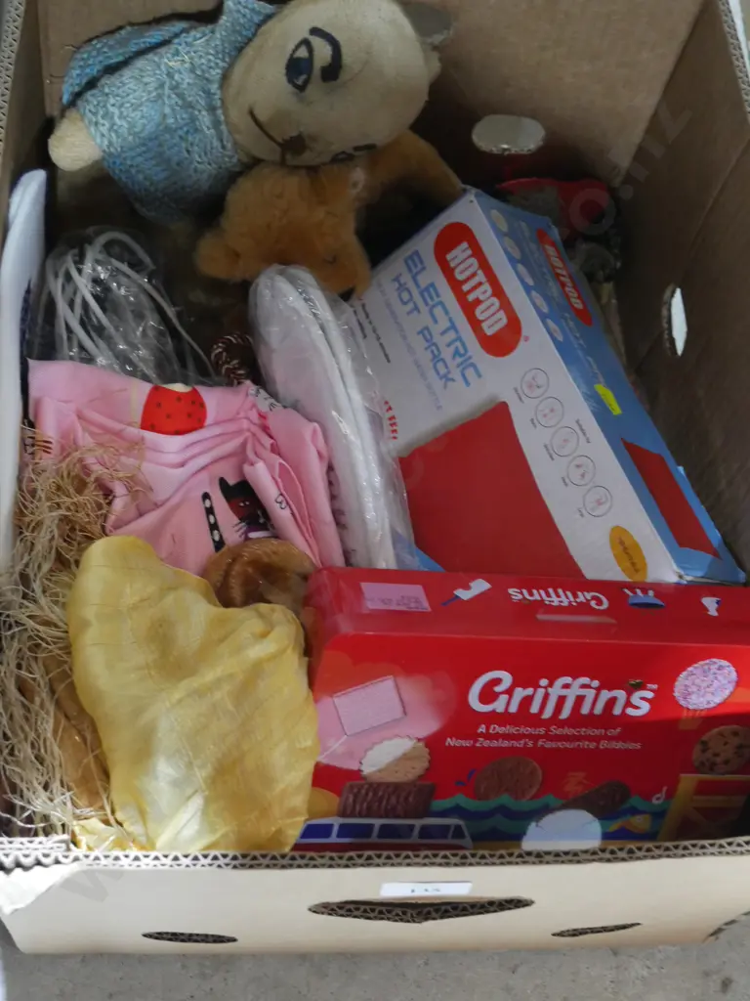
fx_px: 1560
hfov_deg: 27.0
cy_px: 500
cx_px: 375
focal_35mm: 54
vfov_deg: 35.5
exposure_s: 1/50
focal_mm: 27
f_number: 5.3
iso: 3200
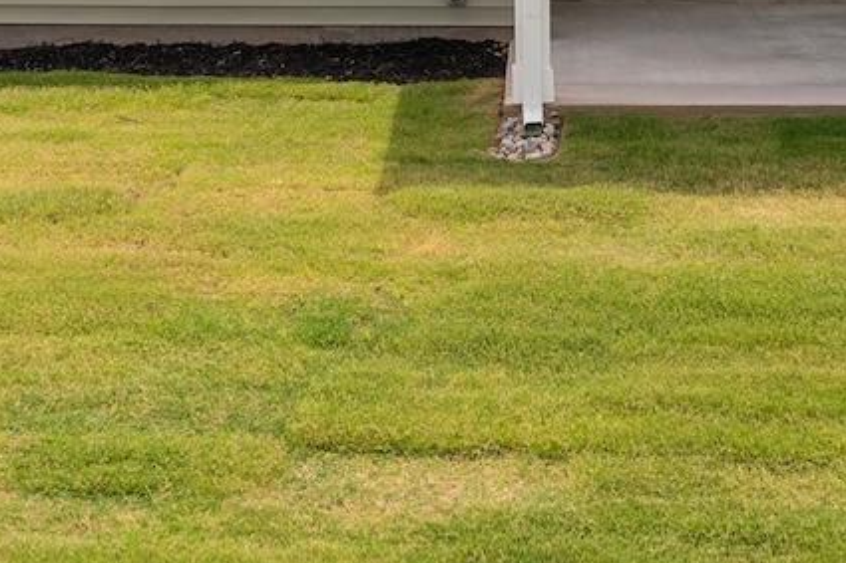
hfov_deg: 24.4
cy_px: -148
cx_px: 418
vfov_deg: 15.7
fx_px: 1957
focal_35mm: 83
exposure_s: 1/1600
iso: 400
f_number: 5.6
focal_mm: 17.7
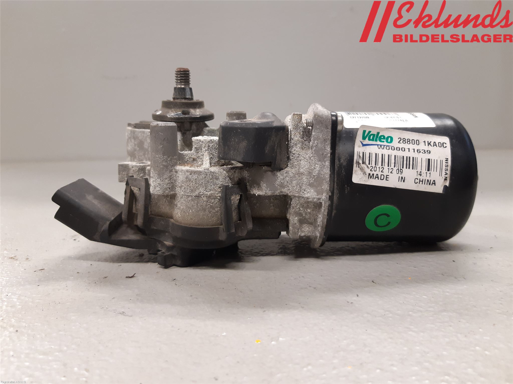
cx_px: 256
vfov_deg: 53.1
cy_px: 192
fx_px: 385
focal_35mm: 26
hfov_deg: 67.3
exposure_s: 1/50
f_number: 1.7
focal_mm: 3.93
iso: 160
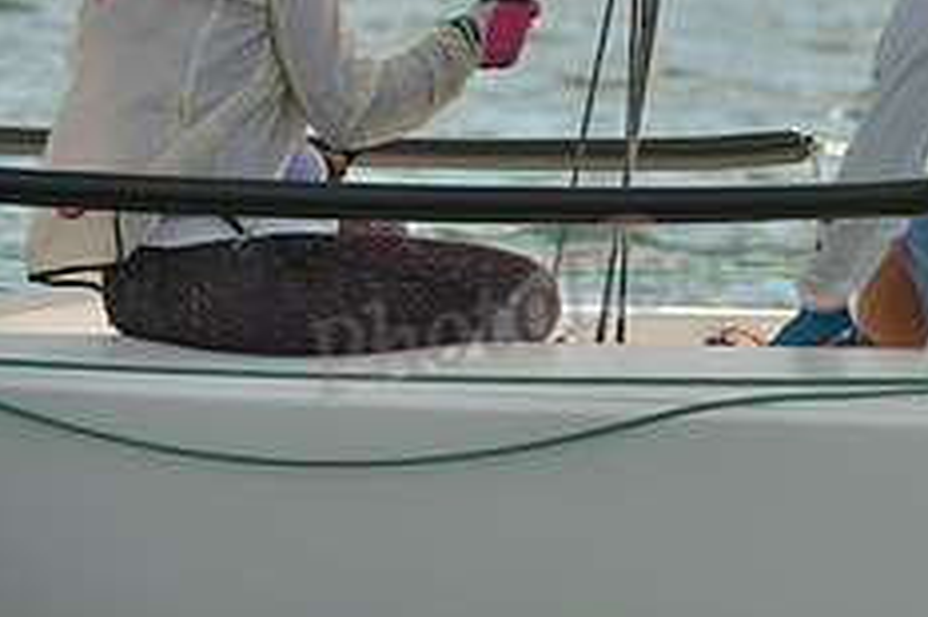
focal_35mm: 498
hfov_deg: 4.1
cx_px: 1079
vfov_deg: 2.8
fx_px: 12828
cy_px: 34
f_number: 8
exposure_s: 1/1000
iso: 280
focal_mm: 200
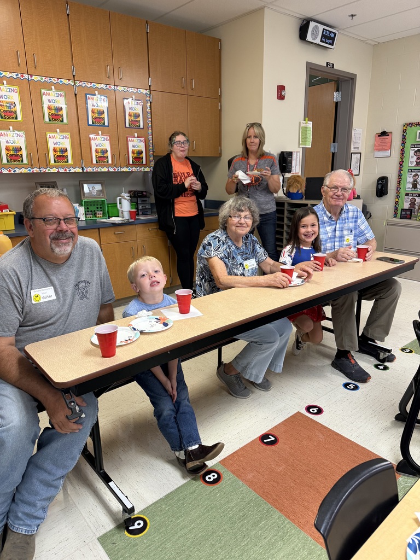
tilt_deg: -15.4
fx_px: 388
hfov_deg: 56.8
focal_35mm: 24
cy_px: 280
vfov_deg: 71.6
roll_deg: +0.0
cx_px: 210
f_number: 1.78
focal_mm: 6.76
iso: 200
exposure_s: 1/60
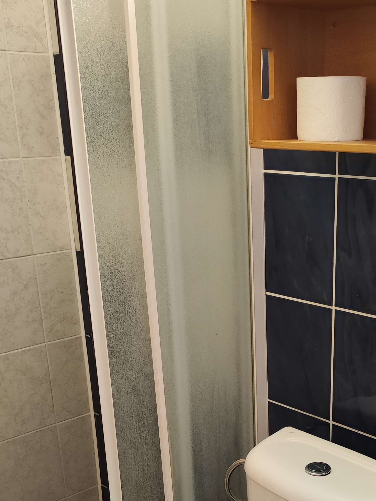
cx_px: 283
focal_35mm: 48
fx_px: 695
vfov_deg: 38.2
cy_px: 403
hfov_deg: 29.8
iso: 1499
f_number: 1.69
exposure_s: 1/33.3
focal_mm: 7.01
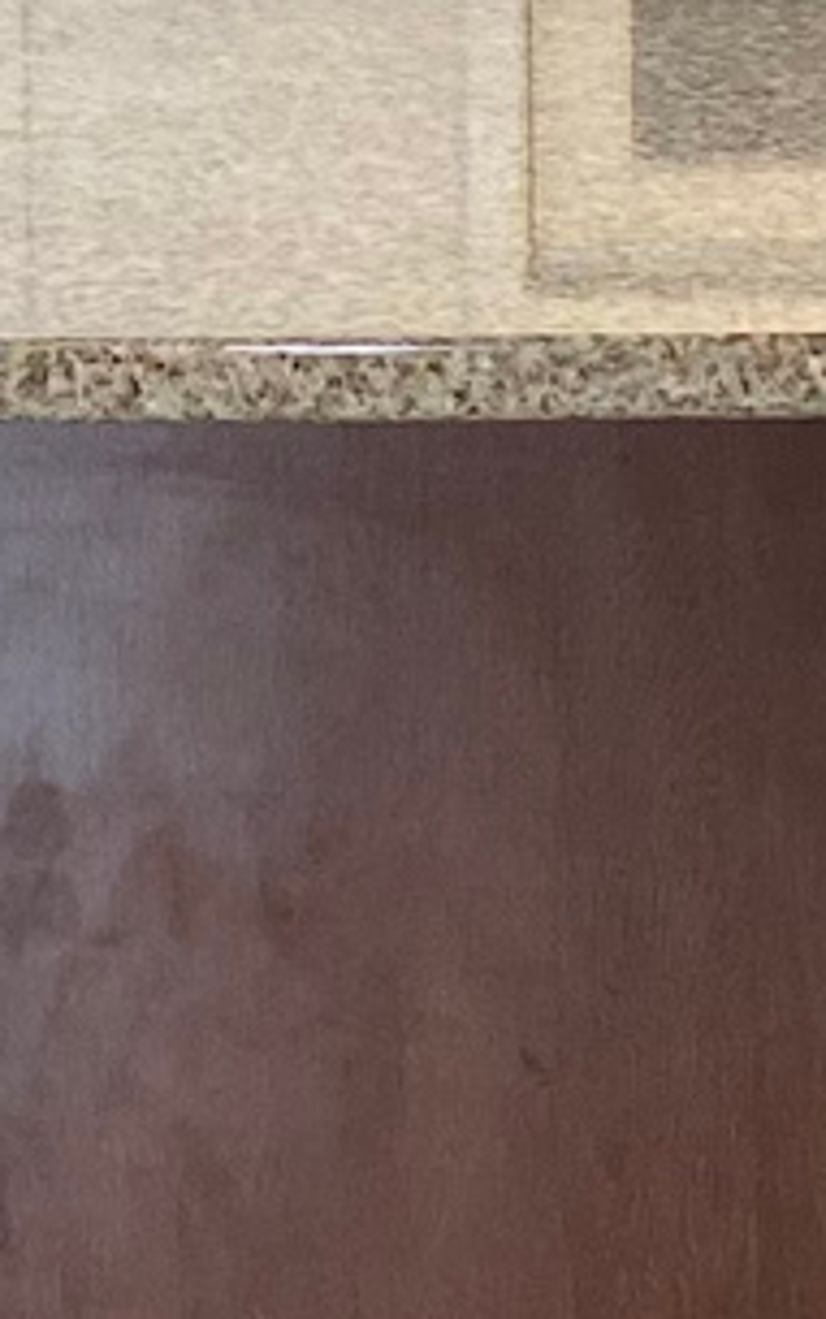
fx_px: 6654
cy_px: -394
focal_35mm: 185
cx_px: -783
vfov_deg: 11.0
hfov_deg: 6.9
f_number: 1.8
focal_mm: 4.25
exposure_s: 1/60
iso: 100
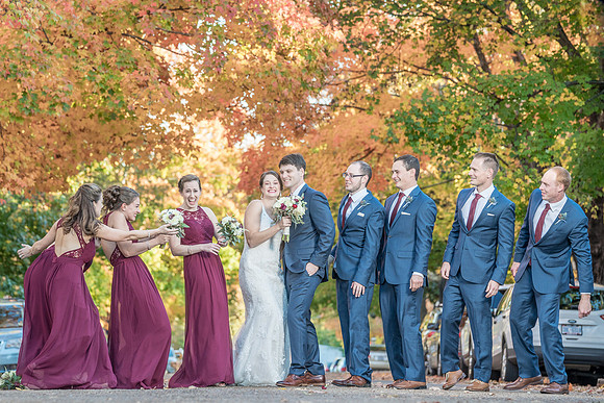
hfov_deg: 11.9
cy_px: 211
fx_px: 2897
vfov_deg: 8.0
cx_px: 275
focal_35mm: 173
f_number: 5.6
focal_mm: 147
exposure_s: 1/250
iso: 800
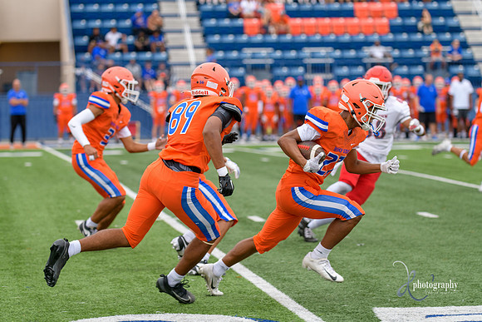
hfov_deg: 14.7
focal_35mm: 140
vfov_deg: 9.8
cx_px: 241
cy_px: 161
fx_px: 1875
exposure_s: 1/1000
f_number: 3.5
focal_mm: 140
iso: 500
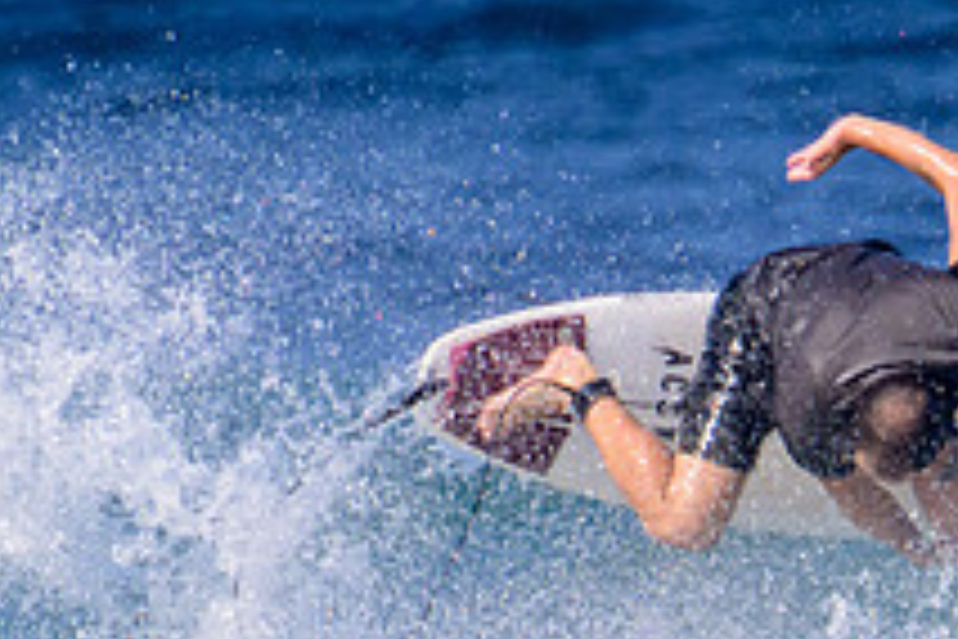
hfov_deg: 0.7
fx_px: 79029
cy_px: 1142
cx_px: 763
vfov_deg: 0.5
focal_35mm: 2970
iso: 720
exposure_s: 1/2000
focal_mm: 800
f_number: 11
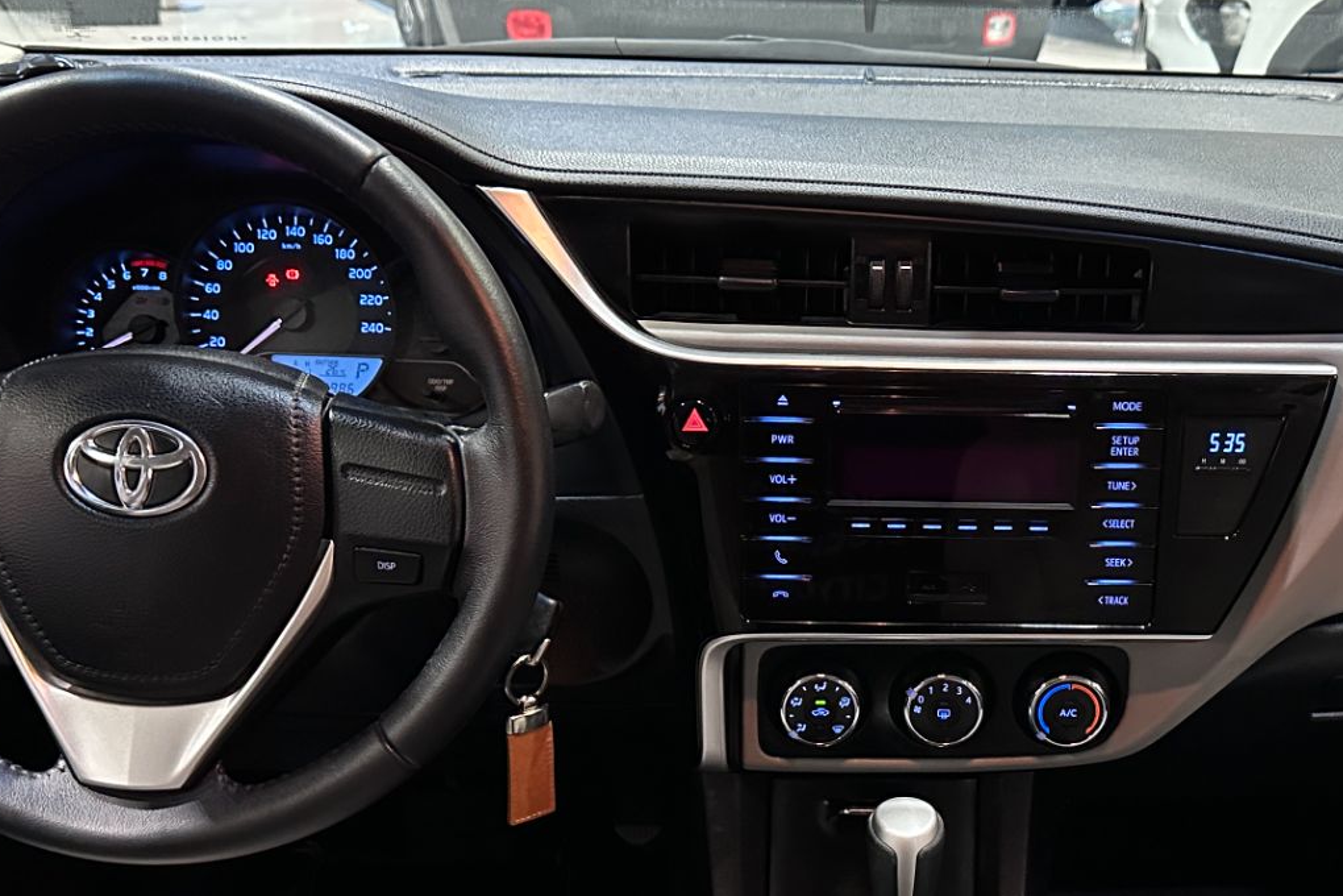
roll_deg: -2.5
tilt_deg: -27.4
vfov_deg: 28.2
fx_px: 1753
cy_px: 690
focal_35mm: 47
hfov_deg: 41.4
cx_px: 886
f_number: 1.78
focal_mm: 6.86
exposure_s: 1/60
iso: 800
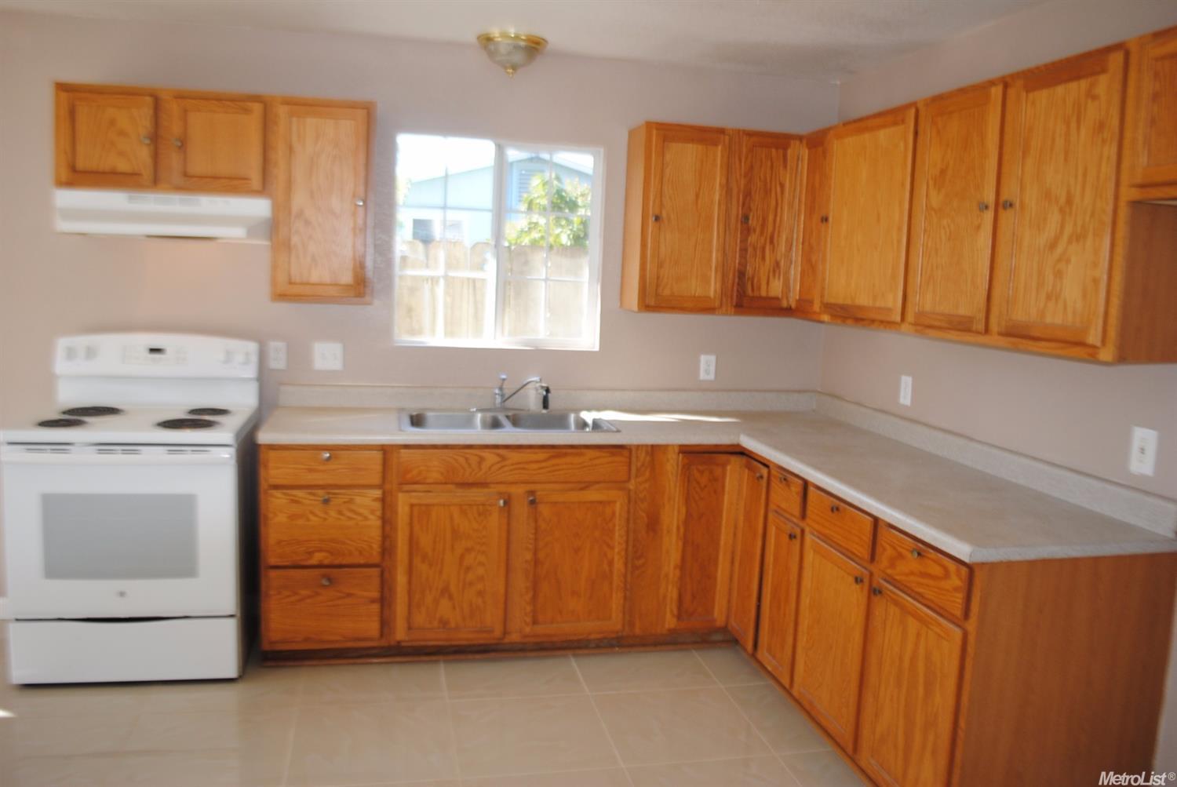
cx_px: 588
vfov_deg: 48.0
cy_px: 394
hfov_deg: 67.3
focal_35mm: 27
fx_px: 883
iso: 200
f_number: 3.5
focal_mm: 18
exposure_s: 1/100
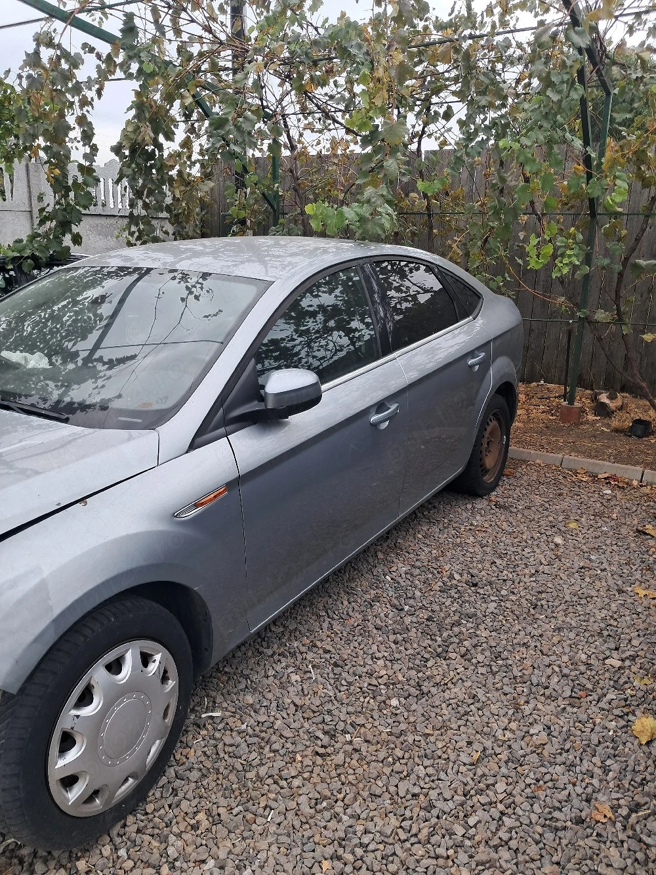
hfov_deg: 51.4
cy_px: 438
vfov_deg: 65.3
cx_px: 328
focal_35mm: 27
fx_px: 682
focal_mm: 4
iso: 50
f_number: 1.8
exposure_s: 1/244
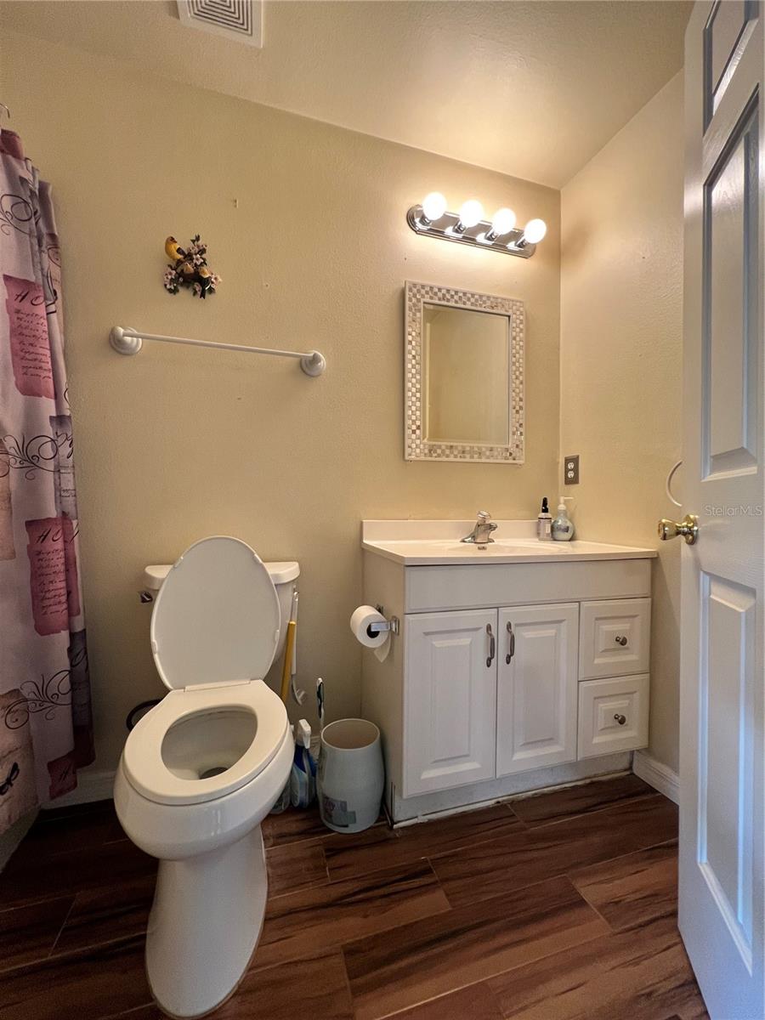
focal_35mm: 13
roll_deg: -0.3
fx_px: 383
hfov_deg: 89.9
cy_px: 510
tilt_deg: +0.0
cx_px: 382
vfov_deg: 106.2
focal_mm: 1.57
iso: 200
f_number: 1.8
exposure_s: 1/60
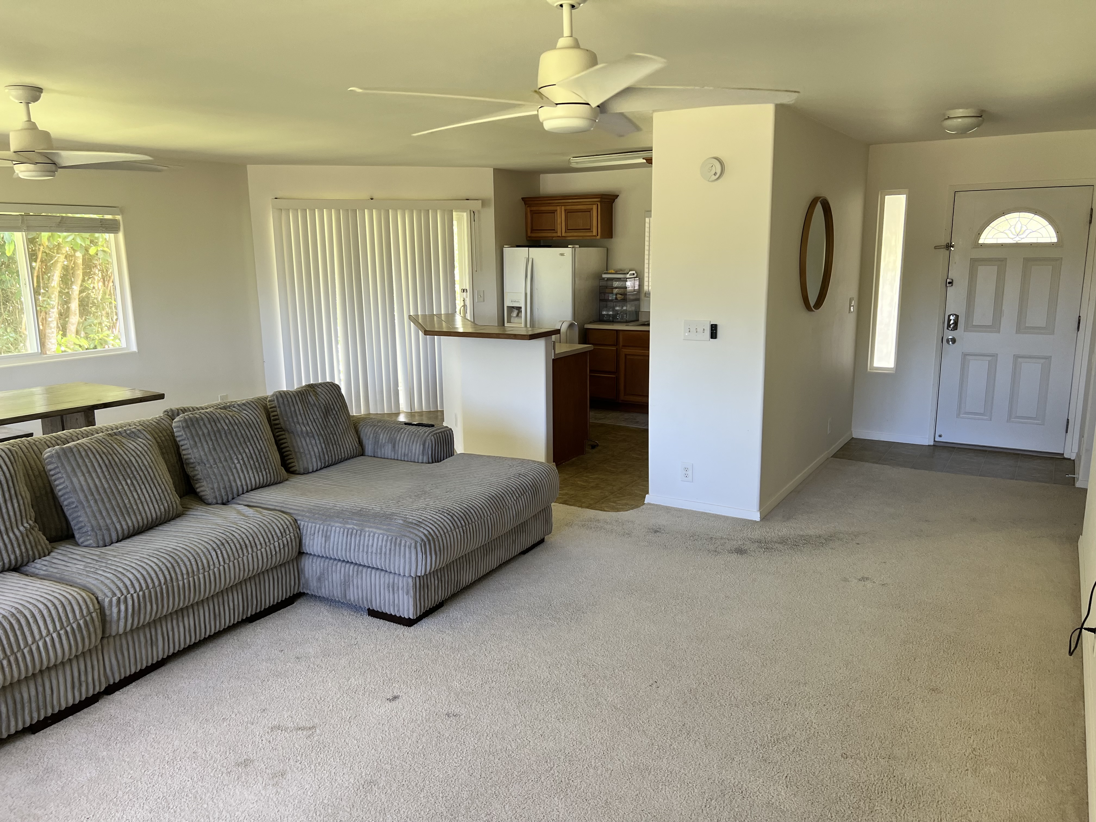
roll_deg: +0.3
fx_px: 823
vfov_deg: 53.1
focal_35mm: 26
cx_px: 548
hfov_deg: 67.3
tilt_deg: -11.5
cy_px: 411
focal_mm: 5.7
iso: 100
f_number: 1.5
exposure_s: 1/121
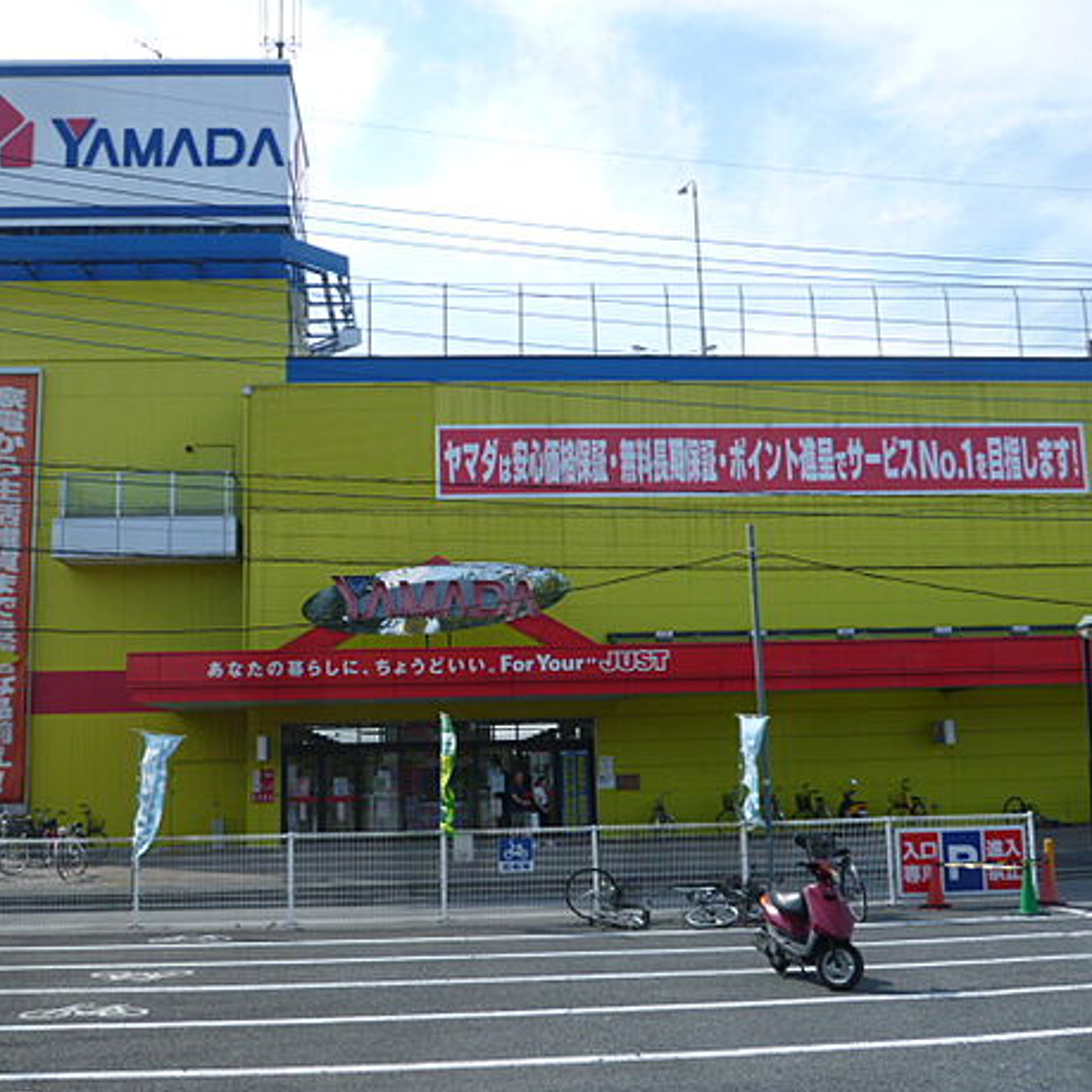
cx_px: 502
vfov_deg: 44.9
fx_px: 1321
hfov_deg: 44.9
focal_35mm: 37
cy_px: 548
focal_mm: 5.5
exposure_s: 1/400
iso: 80
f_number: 4
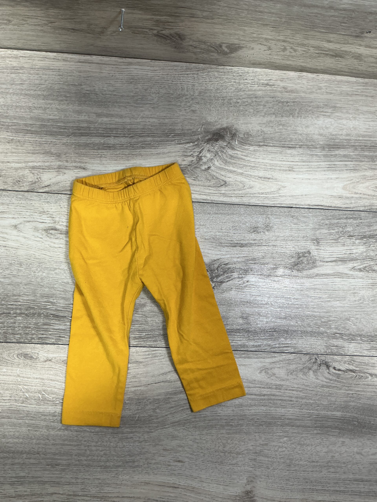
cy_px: 251
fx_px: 421
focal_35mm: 29
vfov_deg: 61.7
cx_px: 188
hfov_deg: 48.2
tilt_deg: -83.7
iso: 40
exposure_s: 1/50
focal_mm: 3
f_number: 1.8
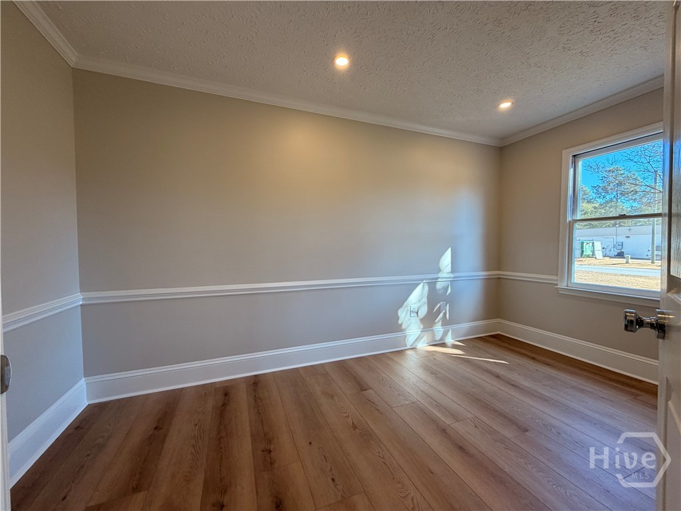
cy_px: 256
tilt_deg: -1.0
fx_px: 275
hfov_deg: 102.1
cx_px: 340
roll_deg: +0.5
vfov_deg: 85.7
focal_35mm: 14
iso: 125
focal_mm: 2.22
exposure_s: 1/120
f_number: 2.2
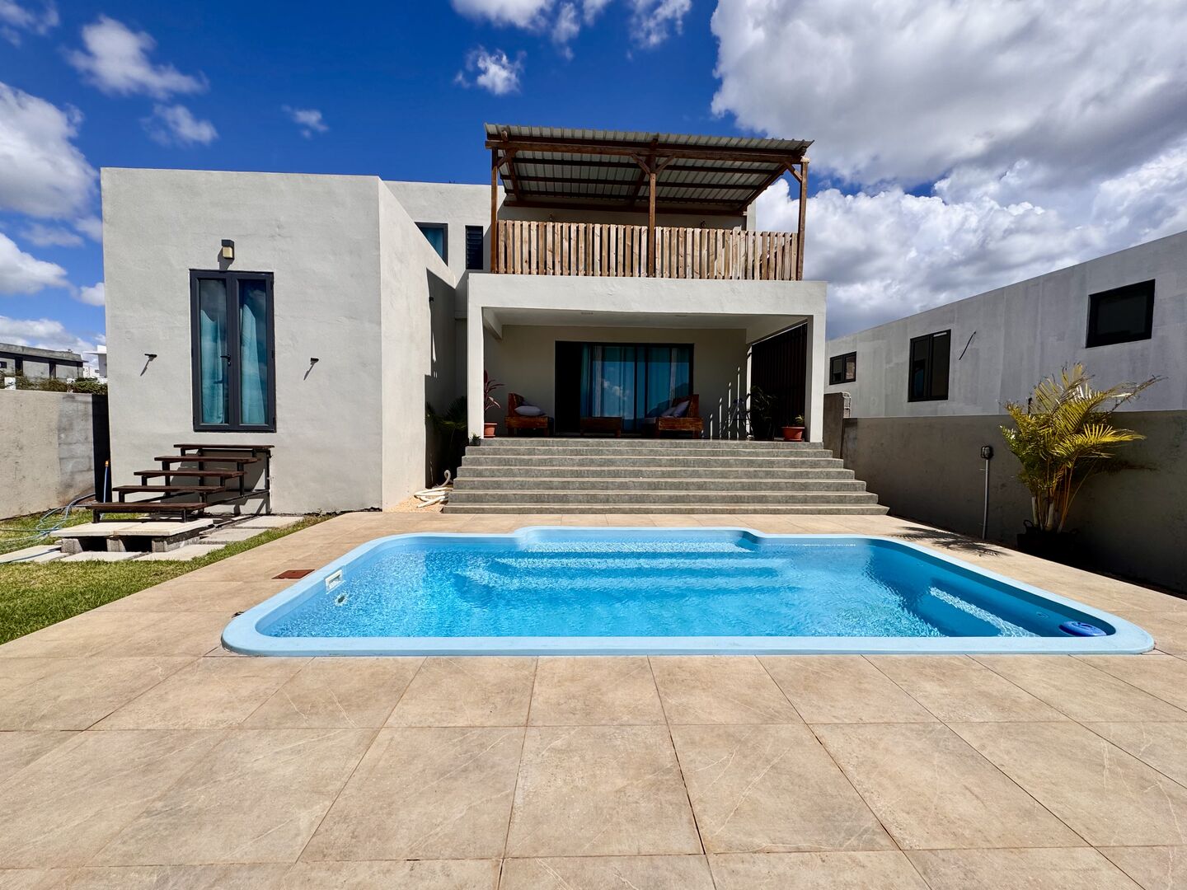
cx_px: 594
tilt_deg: -2.1
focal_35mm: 14
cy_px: 445
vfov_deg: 85.7
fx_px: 480
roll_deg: -0.5
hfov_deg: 102.1
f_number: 2.2
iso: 50
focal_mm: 2.22
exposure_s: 1/3546
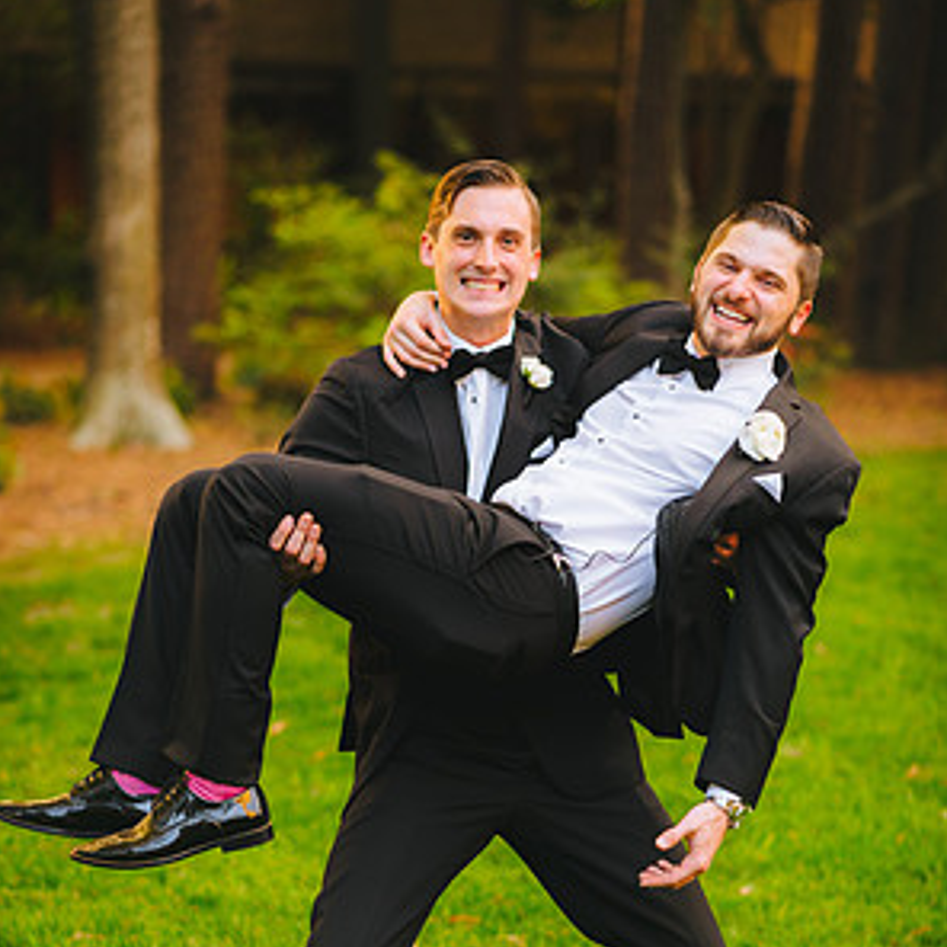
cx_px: 470
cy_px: 704
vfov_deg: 15.8
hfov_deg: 15.8
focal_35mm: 110
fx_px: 3405
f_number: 2.2
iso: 500
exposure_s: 1/250
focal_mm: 85
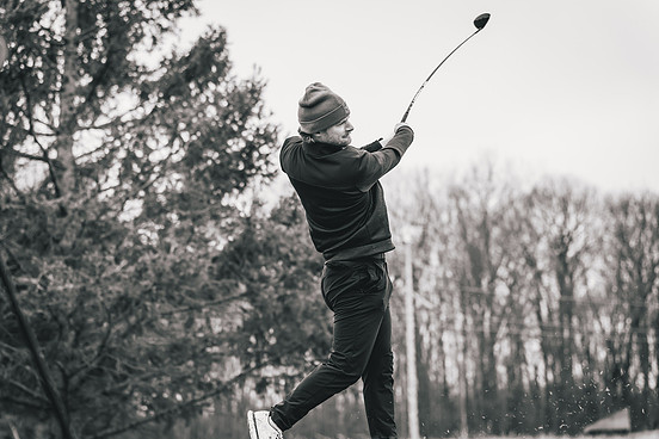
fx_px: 1556
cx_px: 327
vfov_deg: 16.1
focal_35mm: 85
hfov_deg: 23.9
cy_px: 230
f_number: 2.8
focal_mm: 78
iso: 640
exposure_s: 1/3200
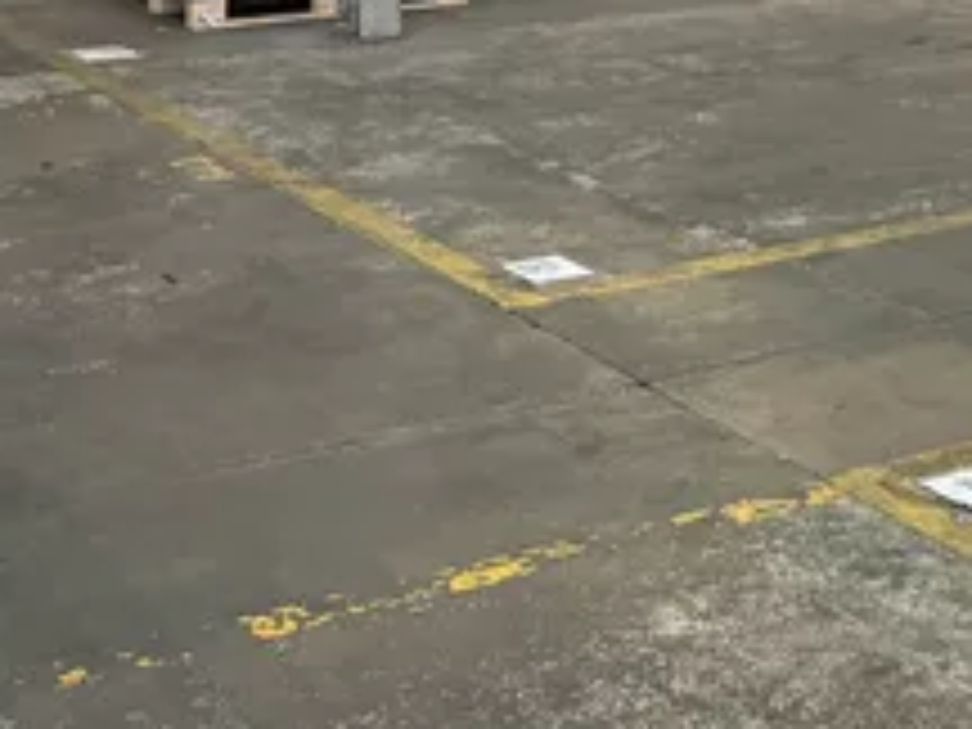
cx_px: 1386
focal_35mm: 89
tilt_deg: -1.3
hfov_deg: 19.6
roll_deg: -1.6
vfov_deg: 15.3
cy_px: -360
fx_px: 2499
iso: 320
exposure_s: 1/50
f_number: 1.78
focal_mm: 6.76
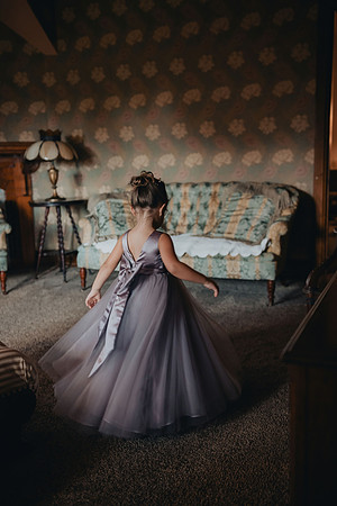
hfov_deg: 35.1
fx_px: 534
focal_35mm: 38
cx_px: 168
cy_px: 253
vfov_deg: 50.7
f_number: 2.8
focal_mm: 38
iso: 1250
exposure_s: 1/200
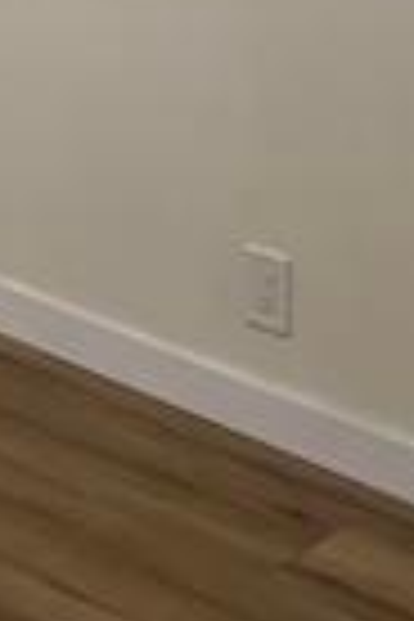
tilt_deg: -2.6
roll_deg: -2.0
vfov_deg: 15.6
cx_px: -274
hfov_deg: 11.2
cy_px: -423
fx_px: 2001
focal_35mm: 116
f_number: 1.78
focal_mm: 6.76
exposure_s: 1/120
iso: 125
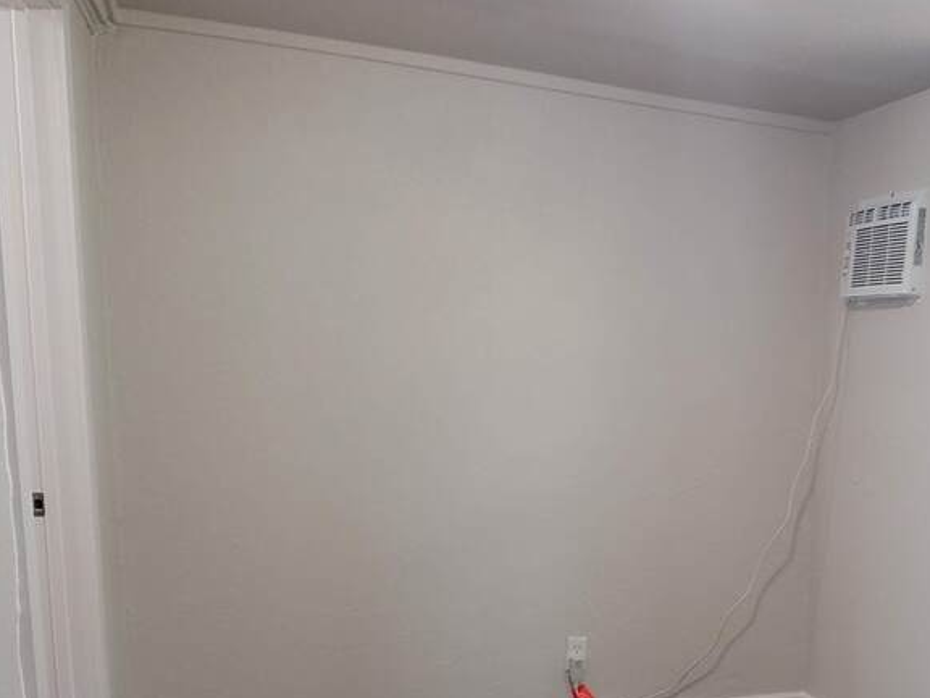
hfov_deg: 29.5
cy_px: 469
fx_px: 1746
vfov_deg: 22.5
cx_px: 656
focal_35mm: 65
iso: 160
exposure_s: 1/60
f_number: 1.5
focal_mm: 4.3
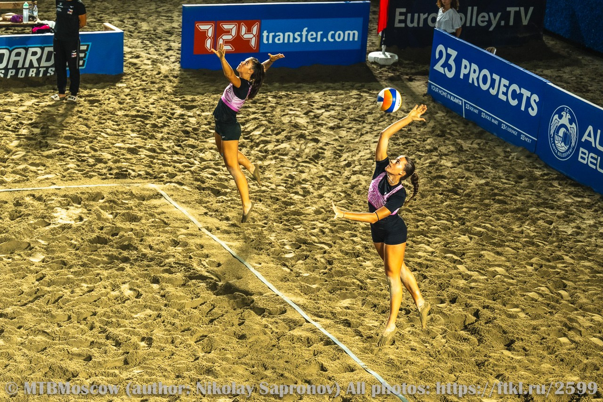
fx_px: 1758
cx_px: 302
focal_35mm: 105
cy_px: 201
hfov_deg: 19.5
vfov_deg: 13.0
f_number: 2.8
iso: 640
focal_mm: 70
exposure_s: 1/800
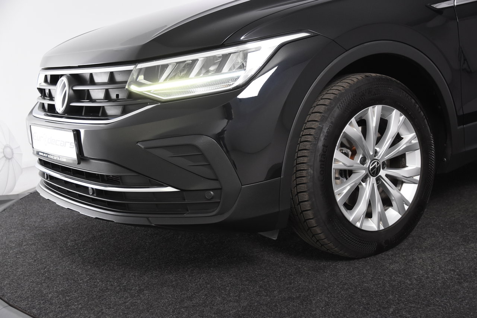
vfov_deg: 26.5
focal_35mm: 51
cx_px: 238
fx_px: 676
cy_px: 159
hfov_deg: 38.9
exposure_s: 1/100
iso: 1600
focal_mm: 34
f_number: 5
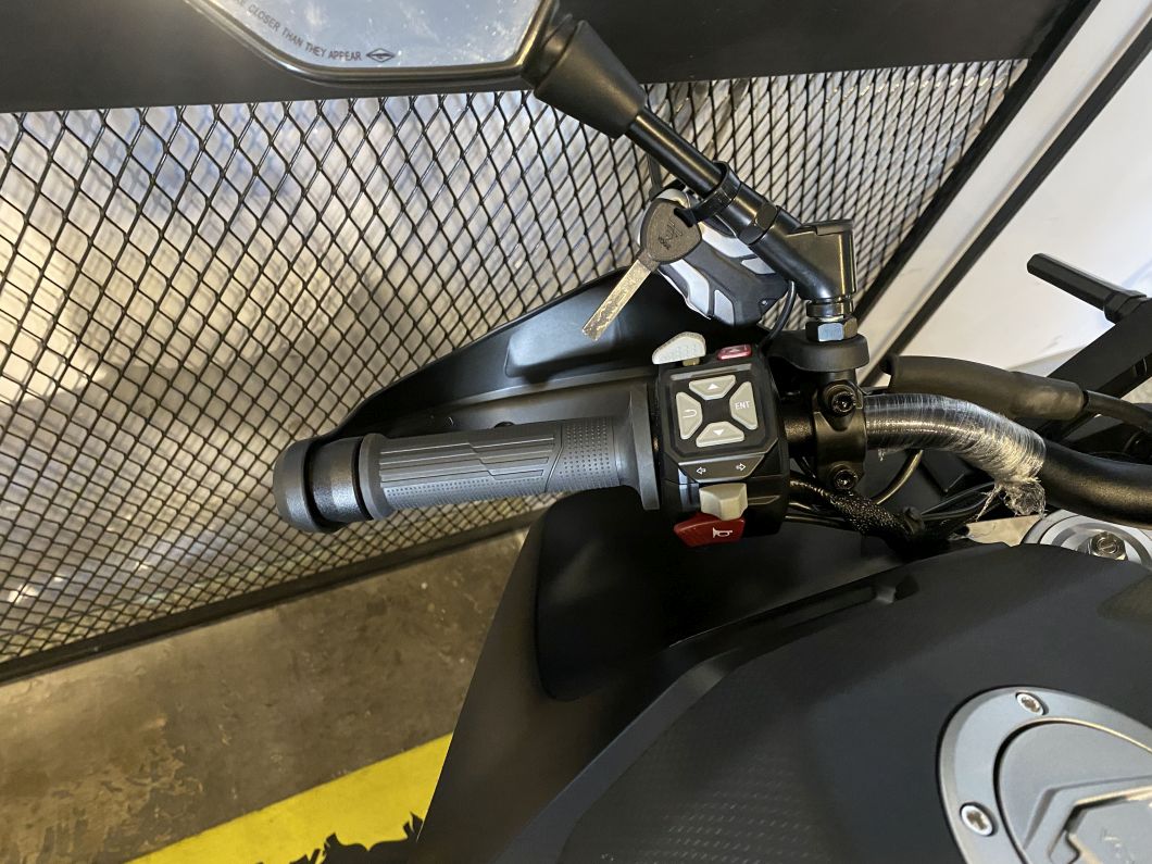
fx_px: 865
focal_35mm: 26
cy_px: 432
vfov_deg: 53.1
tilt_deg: -51.9
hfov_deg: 67.3
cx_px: 576
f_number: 1.8
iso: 640
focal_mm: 4.25
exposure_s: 1/25
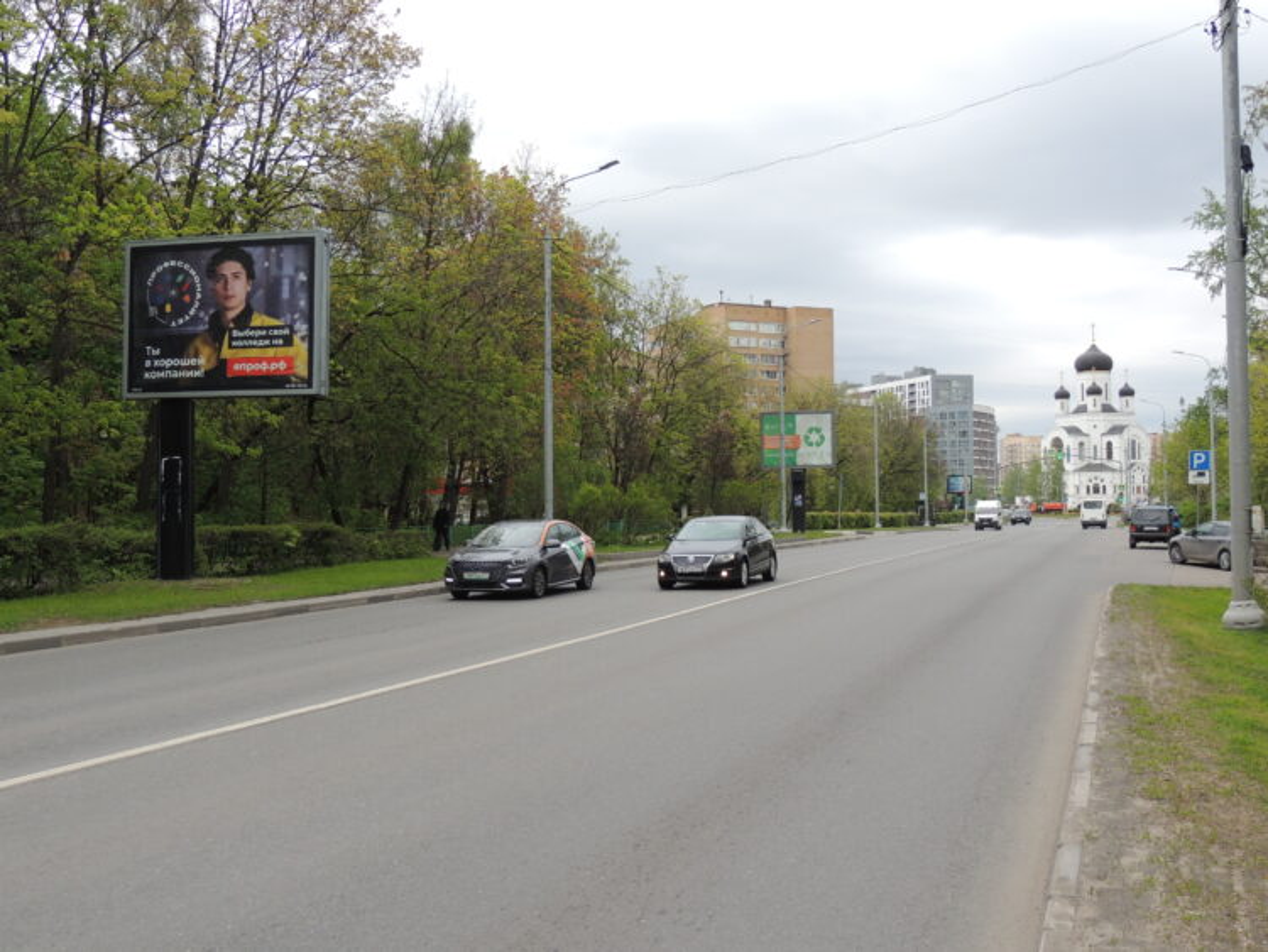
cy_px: 476
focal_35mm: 40
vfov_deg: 36.0
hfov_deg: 46.8
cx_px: 634
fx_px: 1466
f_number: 3.3
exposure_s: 1/320
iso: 100
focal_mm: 7.1
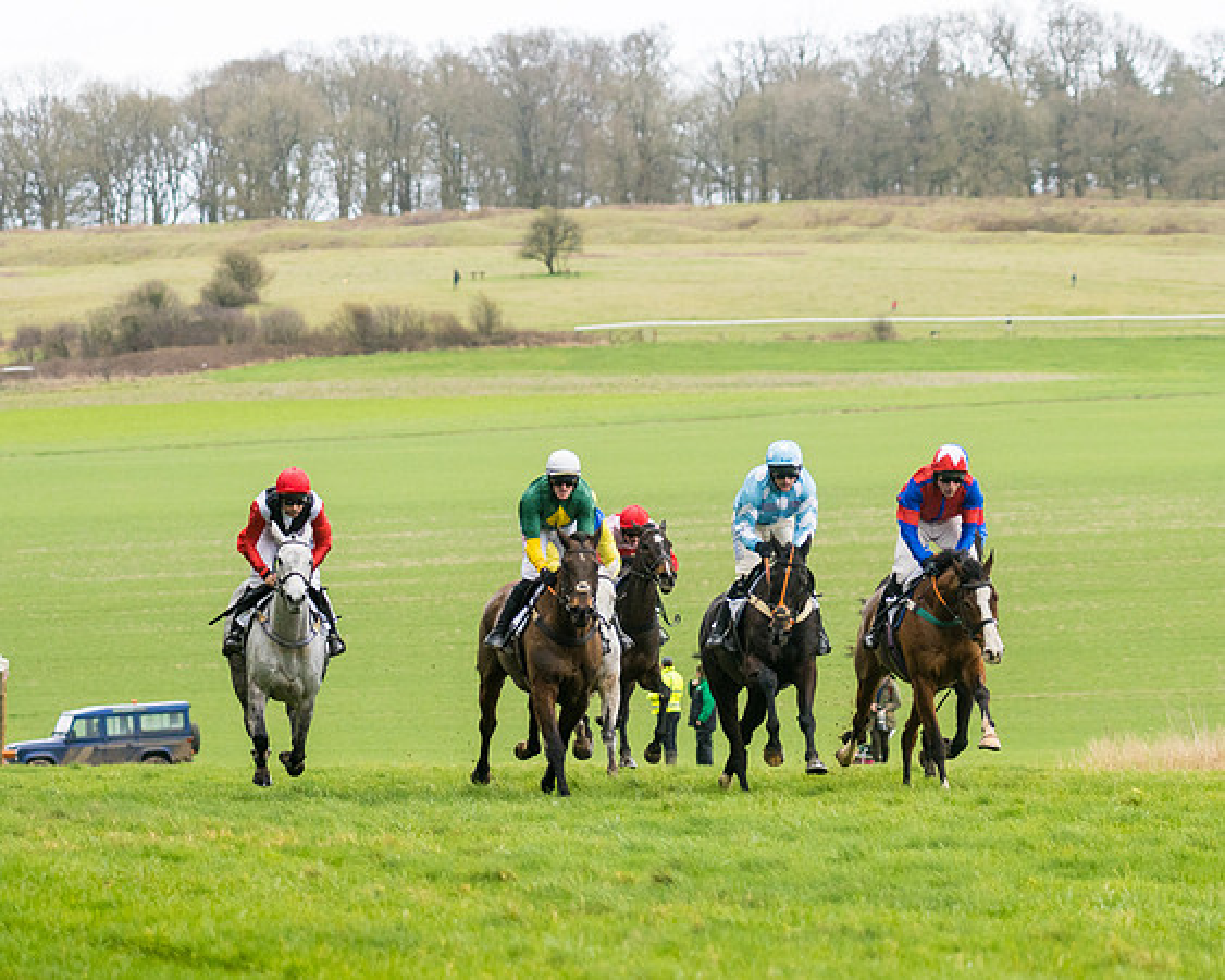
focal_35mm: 267
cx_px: 837
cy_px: 607
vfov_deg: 5.8
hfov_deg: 7.2
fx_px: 9691
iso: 500
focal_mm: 123
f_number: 4
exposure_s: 1/1000
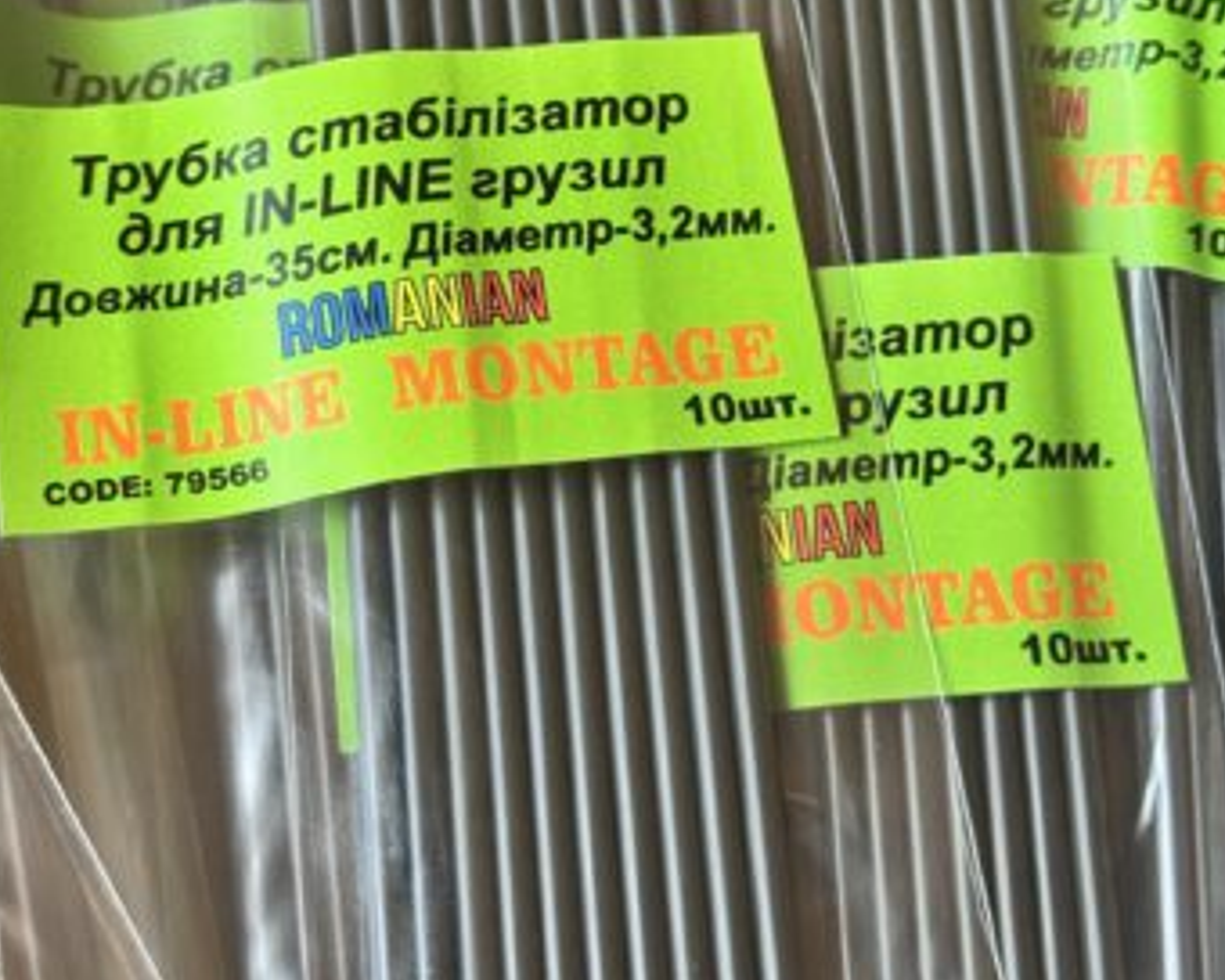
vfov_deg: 19.3
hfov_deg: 24.1
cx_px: 584
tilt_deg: -36.6
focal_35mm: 79
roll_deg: -5.3
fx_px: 2864
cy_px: 265
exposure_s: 1/60
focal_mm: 6.76
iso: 200
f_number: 1.78
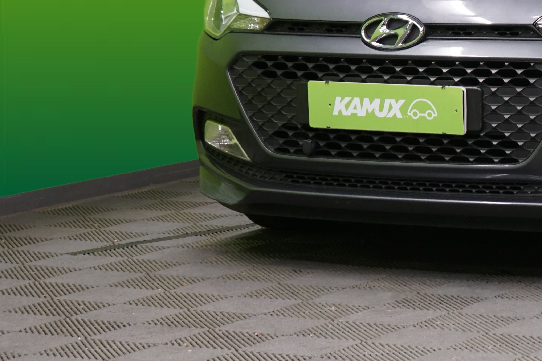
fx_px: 2348
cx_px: 626
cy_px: -25
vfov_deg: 8.7
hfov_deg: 12.9
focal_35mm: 156
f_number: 5.6
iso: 800
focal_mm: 67
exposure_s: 1/50
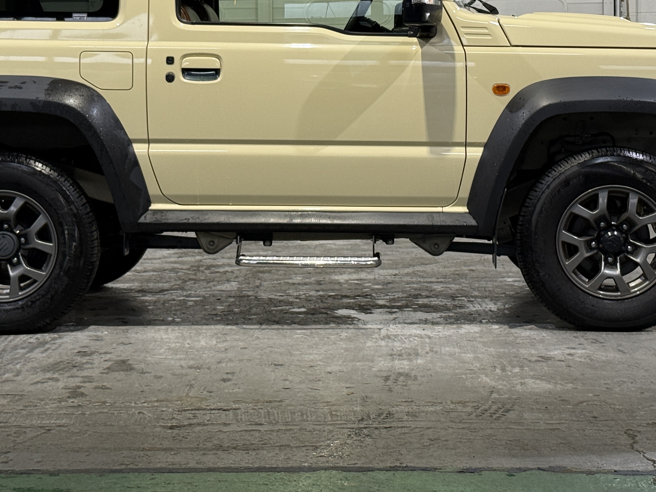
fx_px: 1592
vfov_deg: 17.4
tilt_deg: +0.2
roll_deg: +0.7
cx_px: 313
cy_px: 104
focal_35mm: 84
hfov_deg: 23.3
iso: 80
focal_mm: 6.76
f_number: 1.78
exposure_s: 1/60
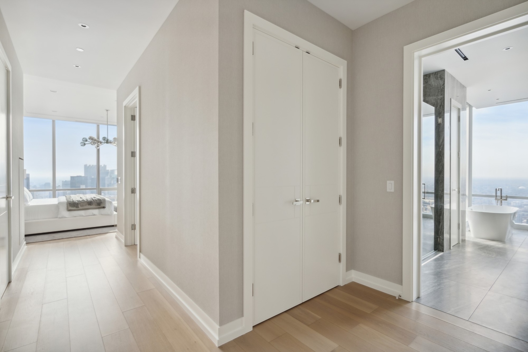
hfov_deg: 96.7
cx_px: 264
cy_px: 176
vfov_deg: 73.7
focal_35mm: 16
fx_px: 235
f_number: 8
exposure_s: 1/10
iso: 200
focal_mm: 16
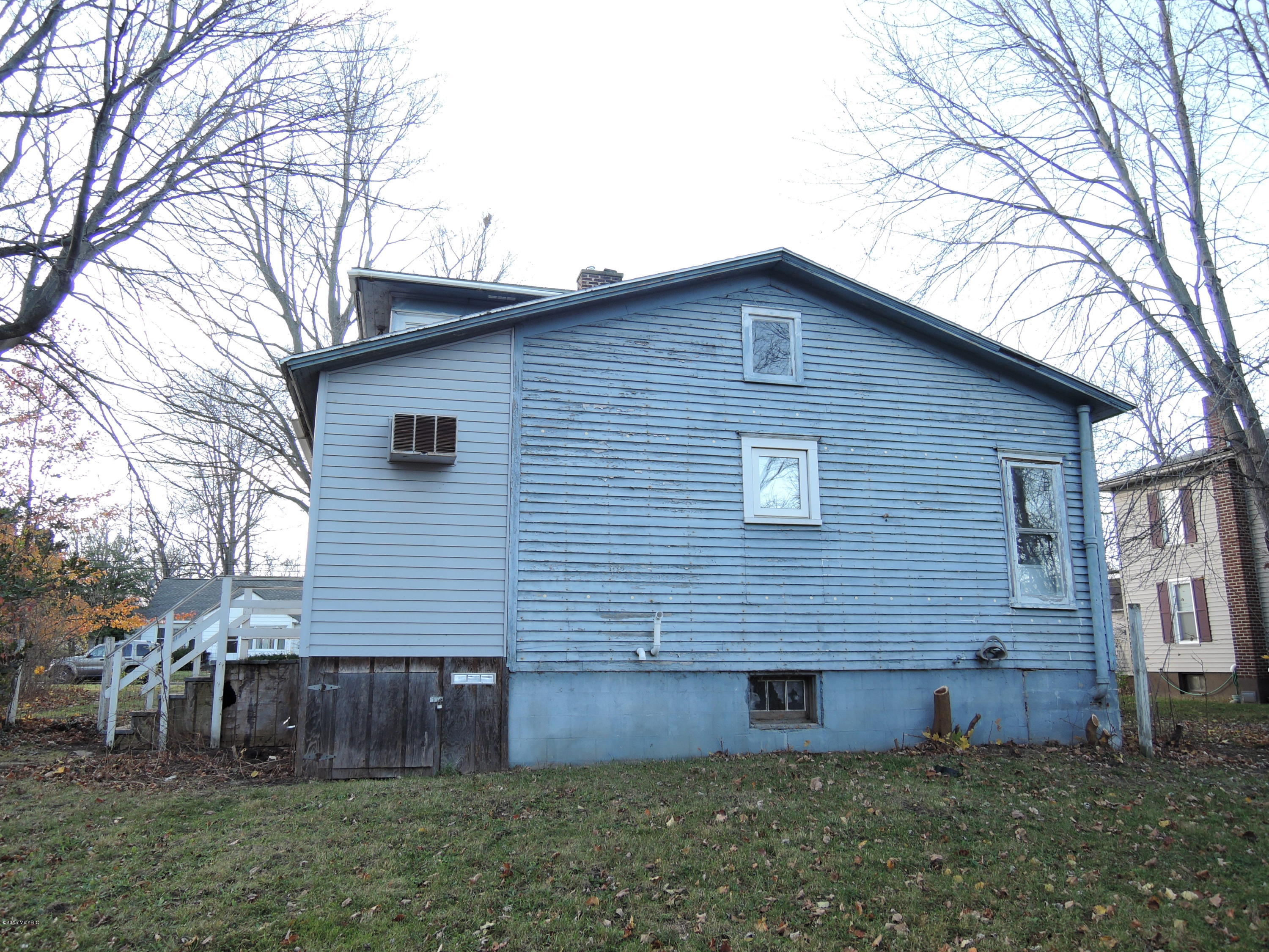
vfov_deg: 56.8
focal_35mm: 24
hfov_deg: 71.6
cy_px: 476
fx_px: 880
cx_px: 634
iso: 80
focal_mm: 5.1
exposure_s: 1/80
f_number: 2.8
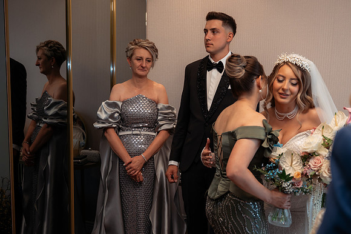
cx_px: 203
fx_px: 404
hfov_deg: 46.8
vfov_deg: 32.1
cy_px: 148
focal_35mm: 41
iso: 1000
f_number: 2.8
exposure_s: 1/200
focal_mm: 28
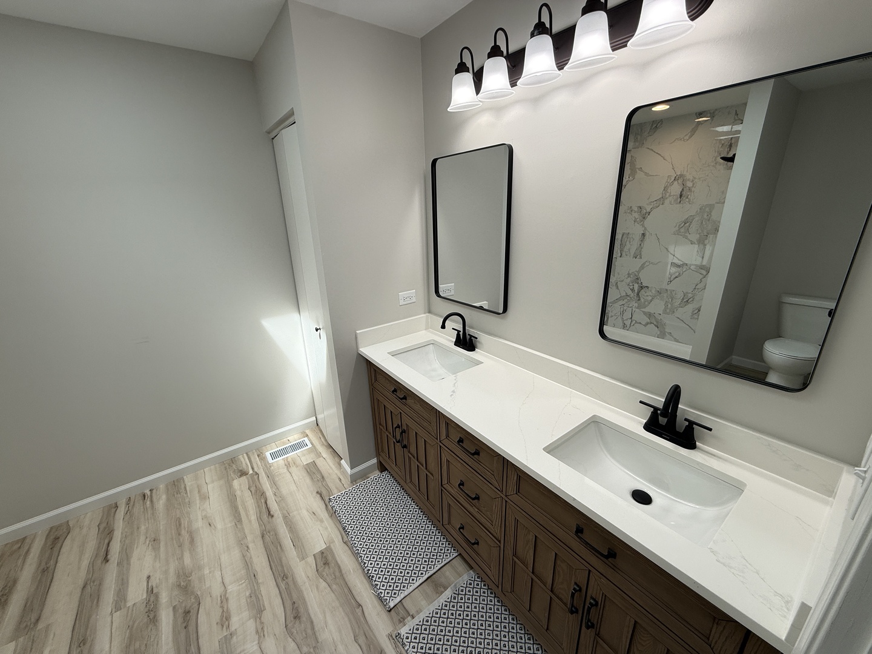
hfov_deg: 102.1
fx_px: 353
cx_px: 436
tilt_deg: -17.7
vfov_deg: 85.7
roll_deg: +2.1
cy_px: 327
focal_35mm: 14
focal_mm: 2.22
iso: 50
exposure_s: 1/125
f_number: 2.2
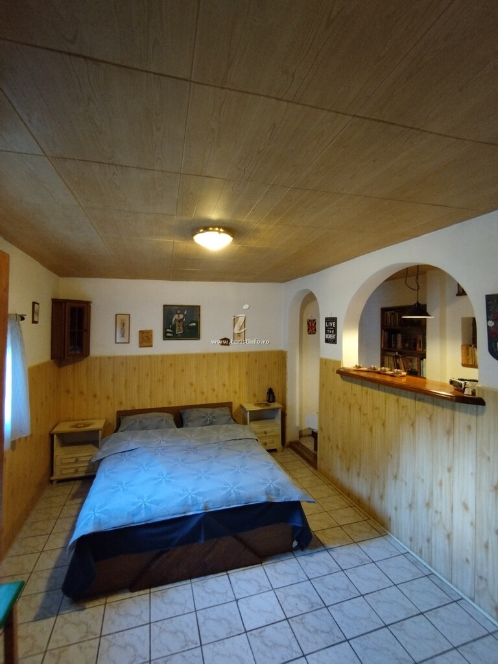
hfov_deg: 78.1
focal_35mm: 16
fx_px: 307
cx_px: 249
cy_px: 332
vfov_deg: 94.5
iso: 530
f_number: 2.2
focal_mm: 1.65
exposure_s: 1/14.3
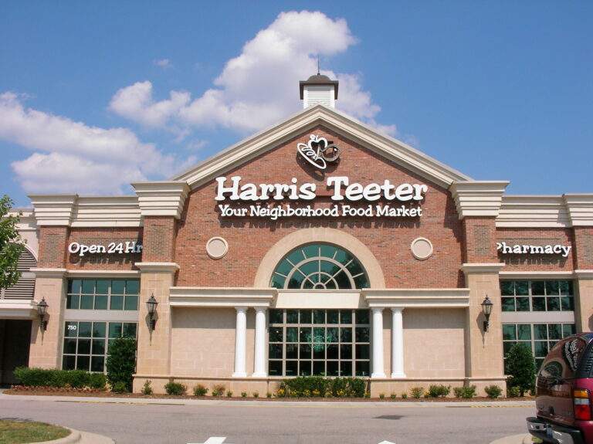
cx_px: 296
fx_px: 651
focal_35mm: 38
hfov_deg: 49.0
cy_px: 222
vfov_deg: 37.7
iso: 50
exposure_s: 1/420
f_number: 6.7
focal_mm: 5.8
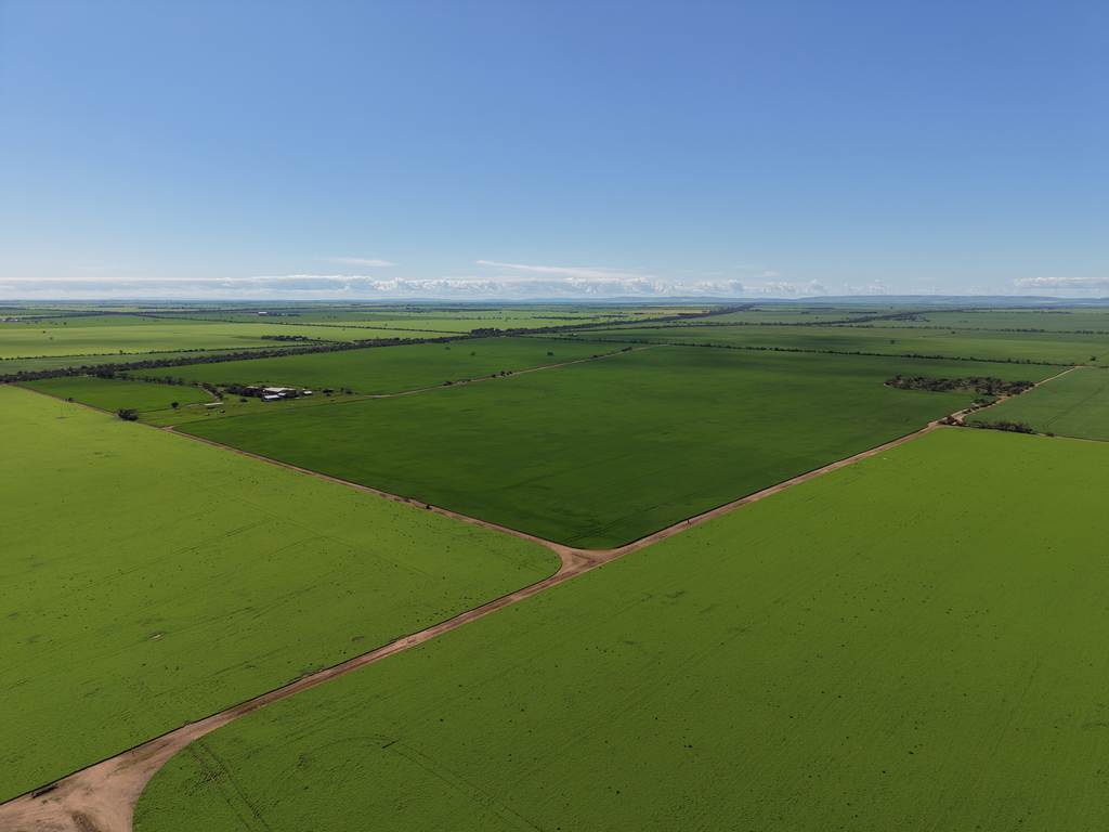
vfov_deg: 56.8
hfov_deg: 71.6
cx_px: 554
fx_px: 769
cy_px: 416
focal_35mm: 24
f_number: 1.8
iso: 200
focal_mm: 8.67
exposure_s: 1/6000
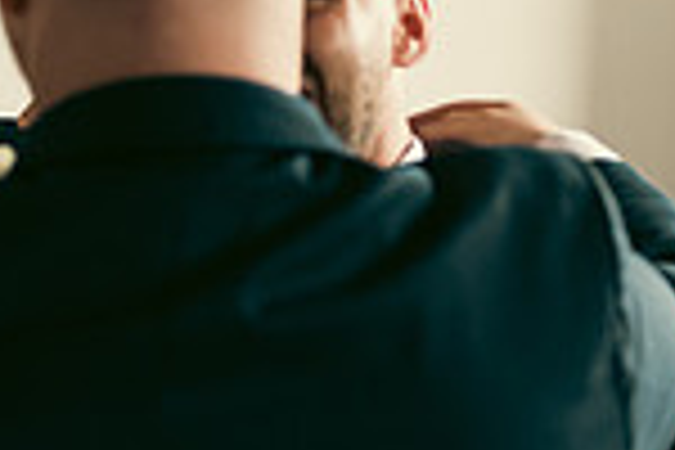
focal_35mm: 112
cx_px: 171
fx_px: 2100
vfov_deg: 12.2
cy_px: 277
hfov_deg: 18.2
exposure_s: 1/160
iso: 800
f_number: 3.5
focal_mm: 29
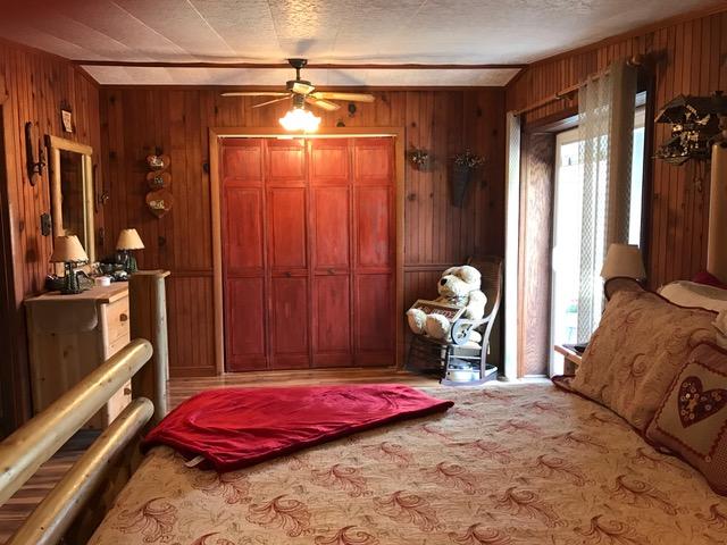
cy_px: 272
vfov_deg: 49.7
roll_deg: +0.0
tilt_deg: -5.5
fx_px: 588
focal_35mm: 28
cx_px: 364
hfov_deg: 63.4
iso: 40
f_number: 1.8
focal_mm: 3.99
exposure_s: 1/15
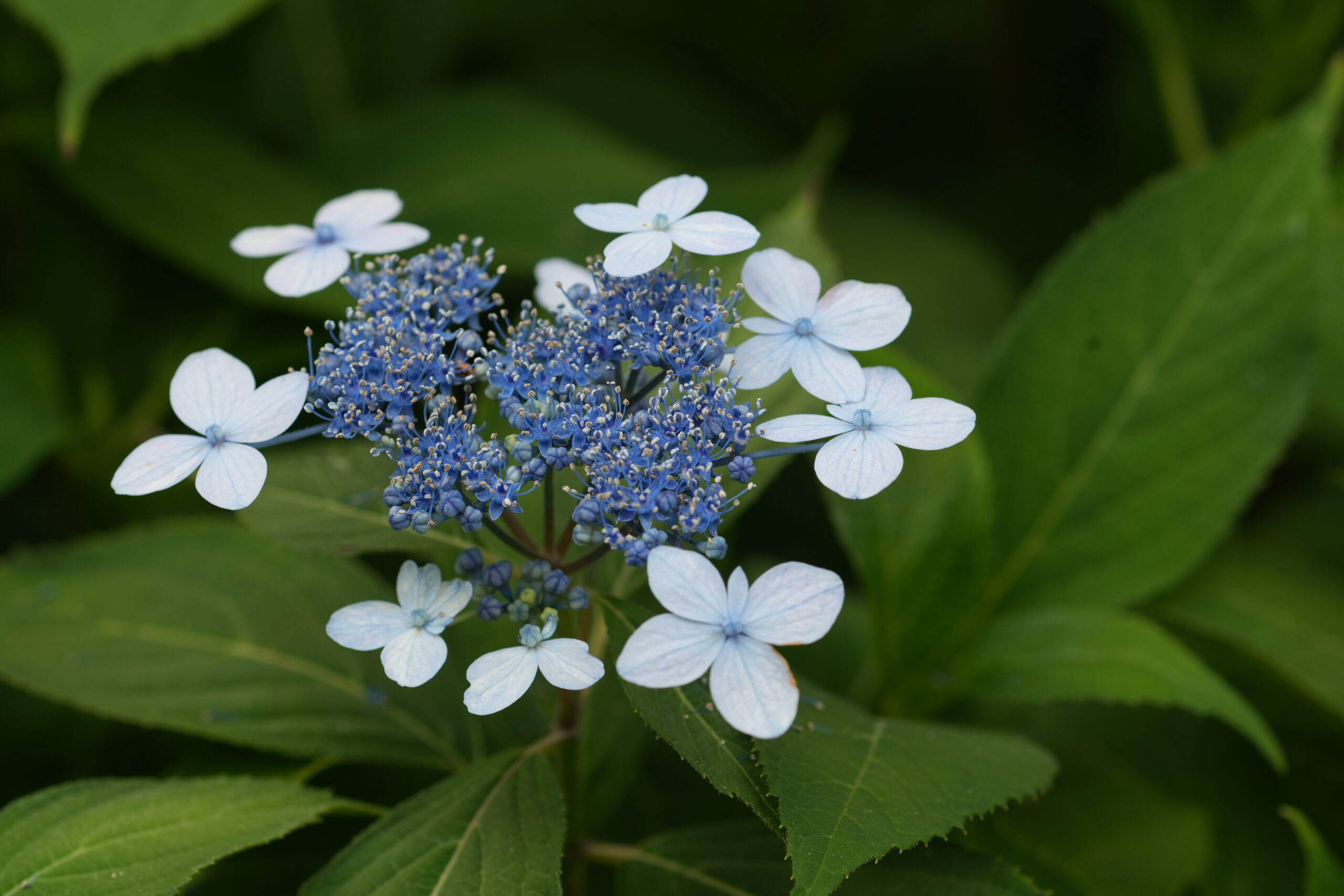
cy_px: 448
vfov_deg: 13.7
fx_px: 3733
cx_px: 672
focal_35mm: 100
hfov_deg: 20.4
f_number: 5.6
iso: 500
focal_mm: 100
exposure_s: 1/500
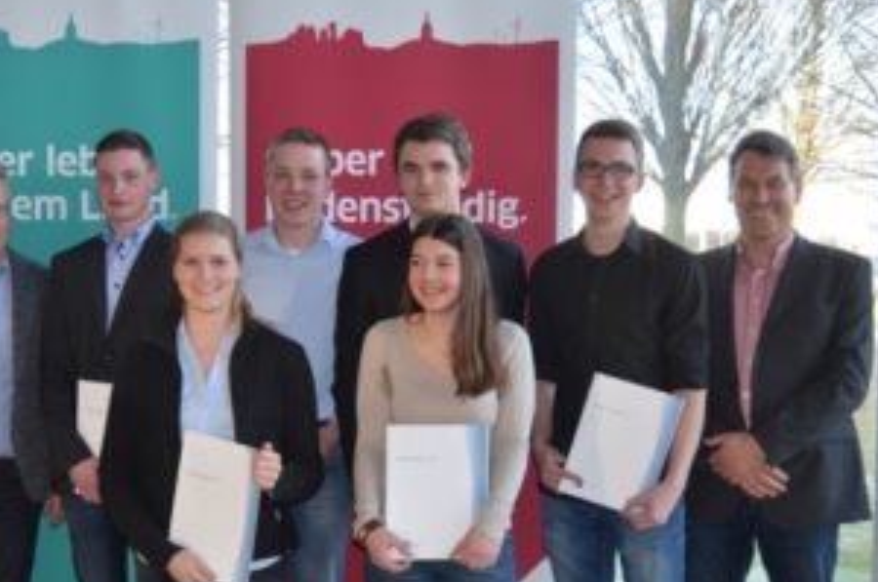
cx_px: 307
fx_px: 1339
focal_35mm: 55
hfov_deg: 36.0
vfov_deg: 24.5
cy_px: 352
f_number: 2.8
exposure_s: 1/125
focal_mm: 22
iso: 400
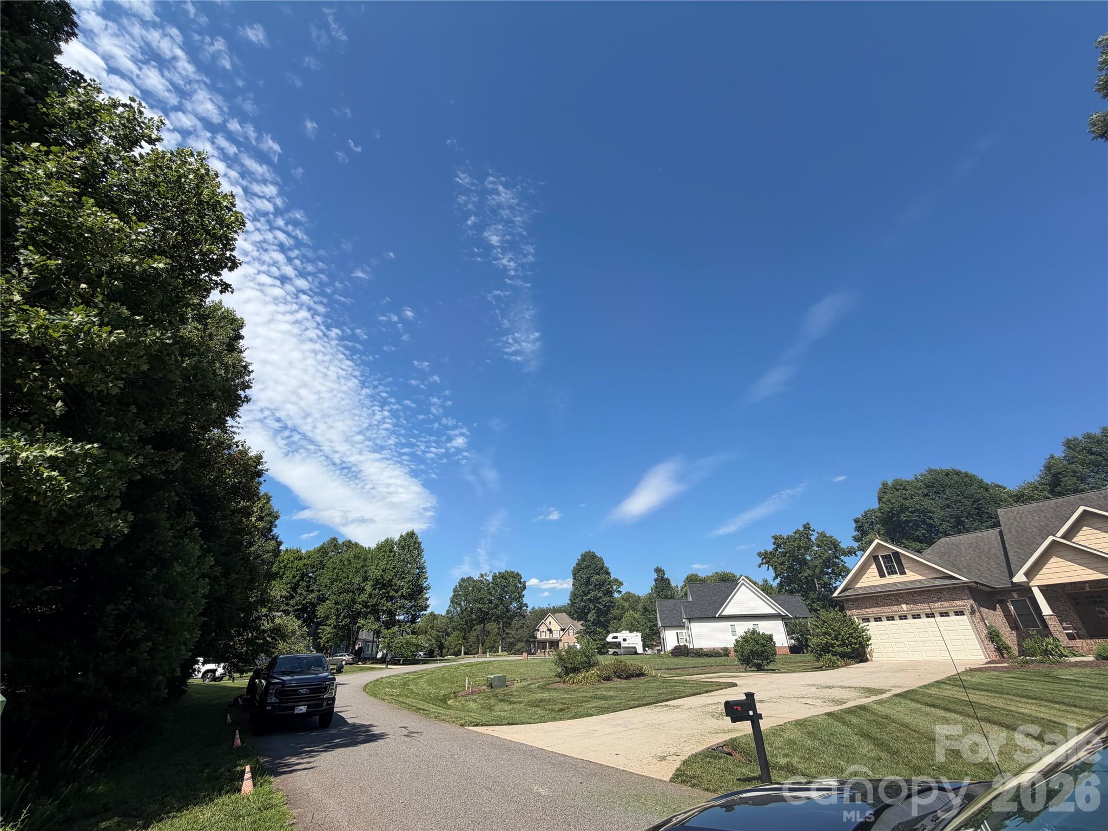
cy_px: 416
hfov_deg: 102.1
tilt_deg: +28.4
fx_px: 448
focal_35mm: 14
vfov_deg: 85.7
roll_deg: +2.8
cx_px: 554
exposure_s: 1/770
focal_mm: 2.22
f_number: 2.2
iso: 20
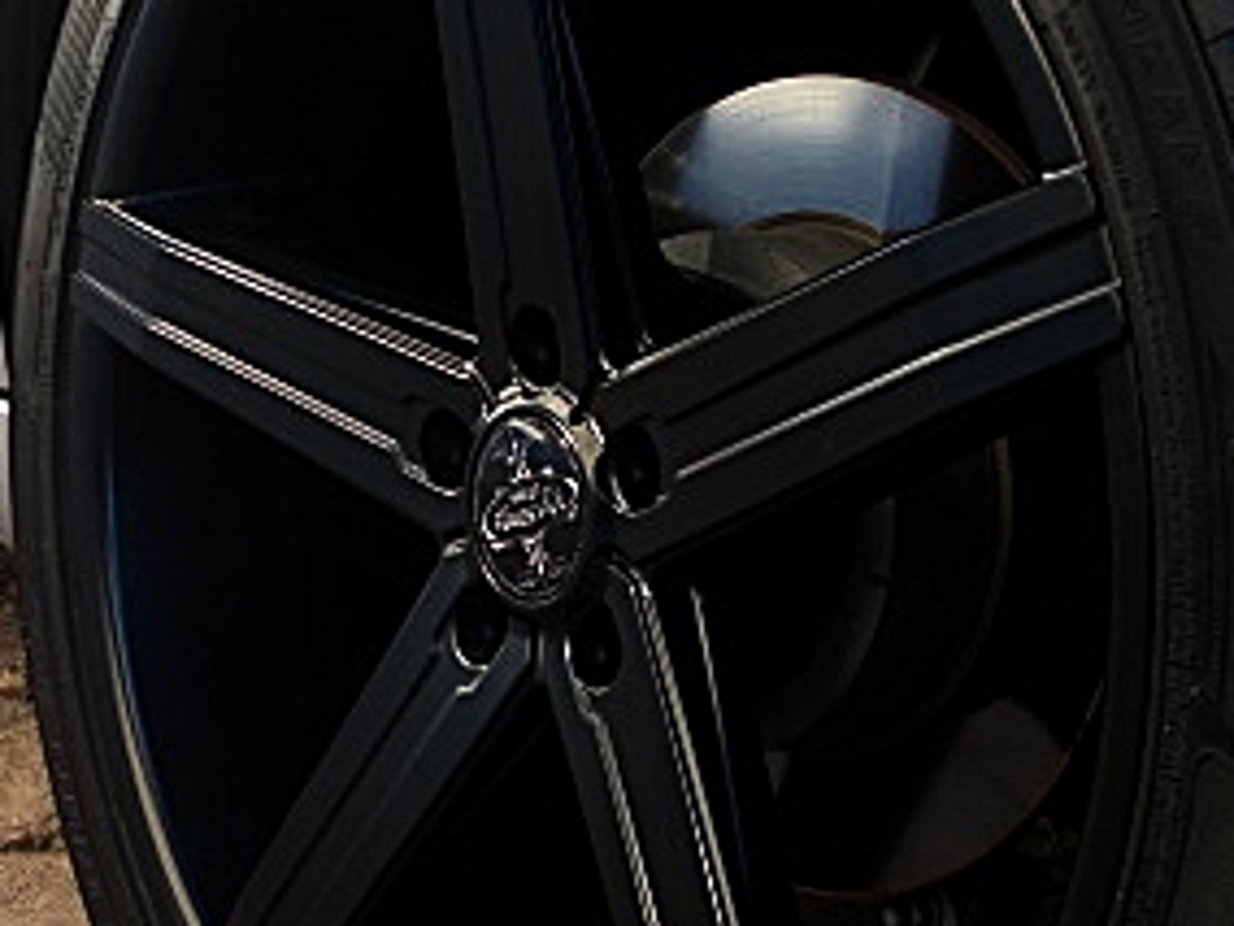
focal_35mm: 81
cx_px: 248
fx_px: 2888
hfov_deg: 23.8
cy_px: 470
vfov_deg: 18.2
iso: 100
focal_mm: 6.3
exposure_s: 1/80
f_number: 2.8
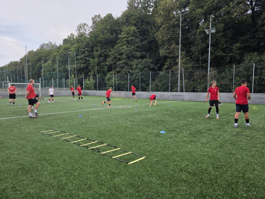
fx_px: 184
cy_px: 102
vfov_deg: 56.8
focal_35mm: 24
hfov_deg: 71.6
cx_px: 130
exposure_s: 1/1283
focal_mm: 6.3
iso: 80
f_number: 1.7
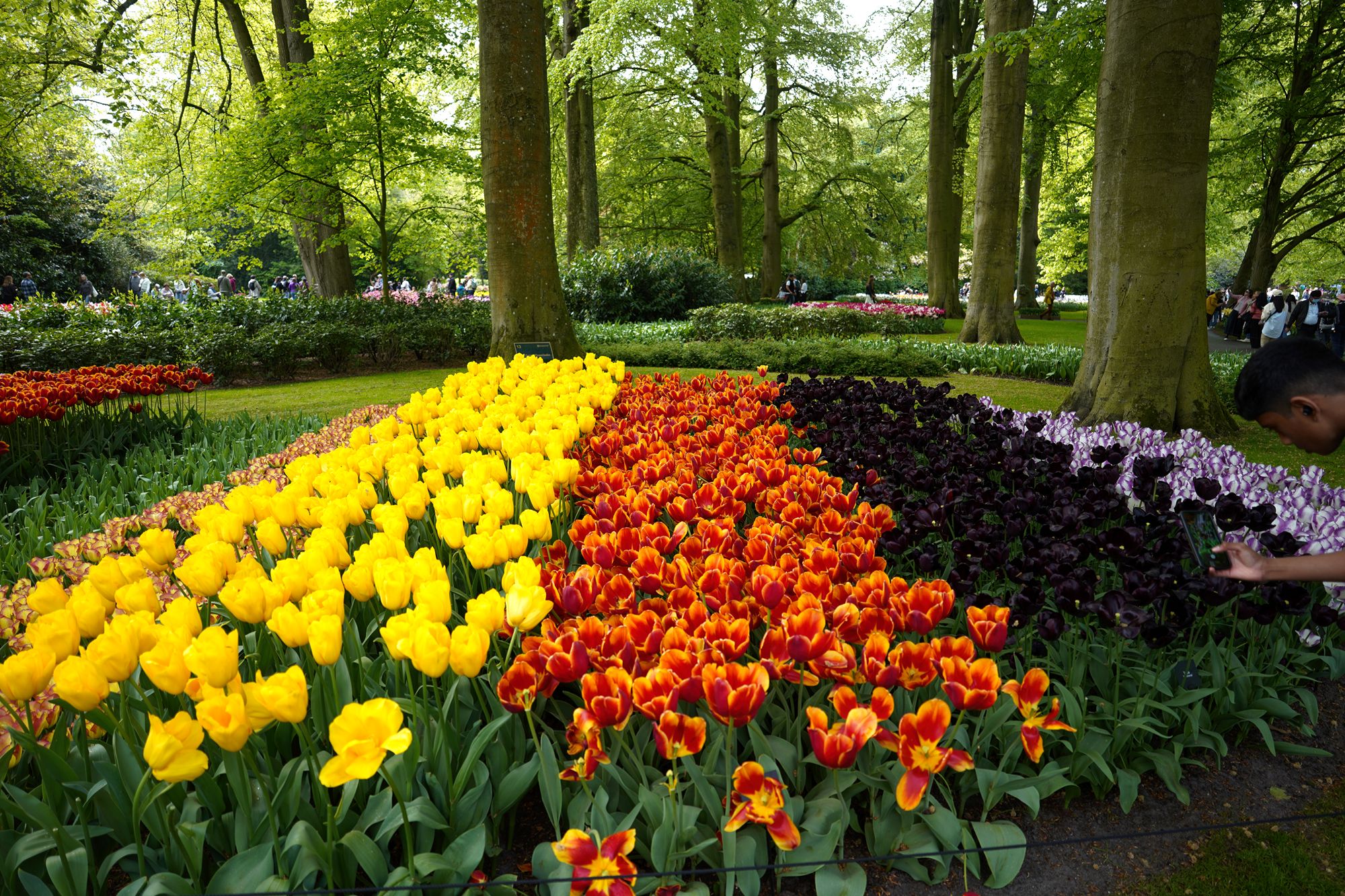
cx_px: 672
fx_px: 897
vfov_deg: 53.1
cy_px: 448
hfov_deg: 73.7
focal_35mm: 24
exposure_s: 1/100
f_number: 2.8
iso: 100
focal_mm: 24
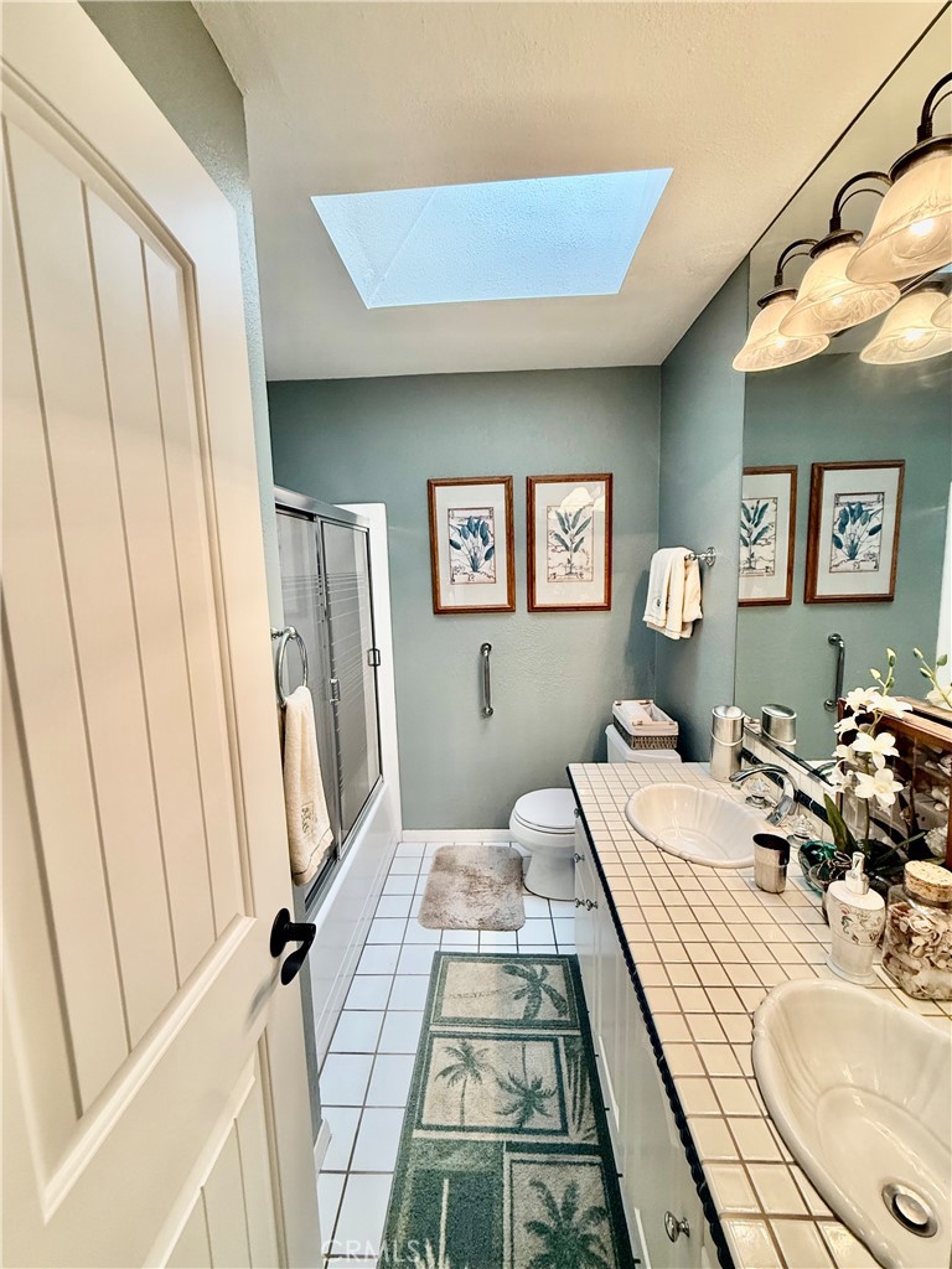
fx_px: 513
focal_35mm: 14
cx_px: 476
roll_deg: +1.4
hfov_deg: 85.7
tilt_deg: -7.8
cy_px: 634
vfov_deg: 102.1
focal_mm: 2.22
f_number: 2.2
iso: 320
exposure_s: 1/120
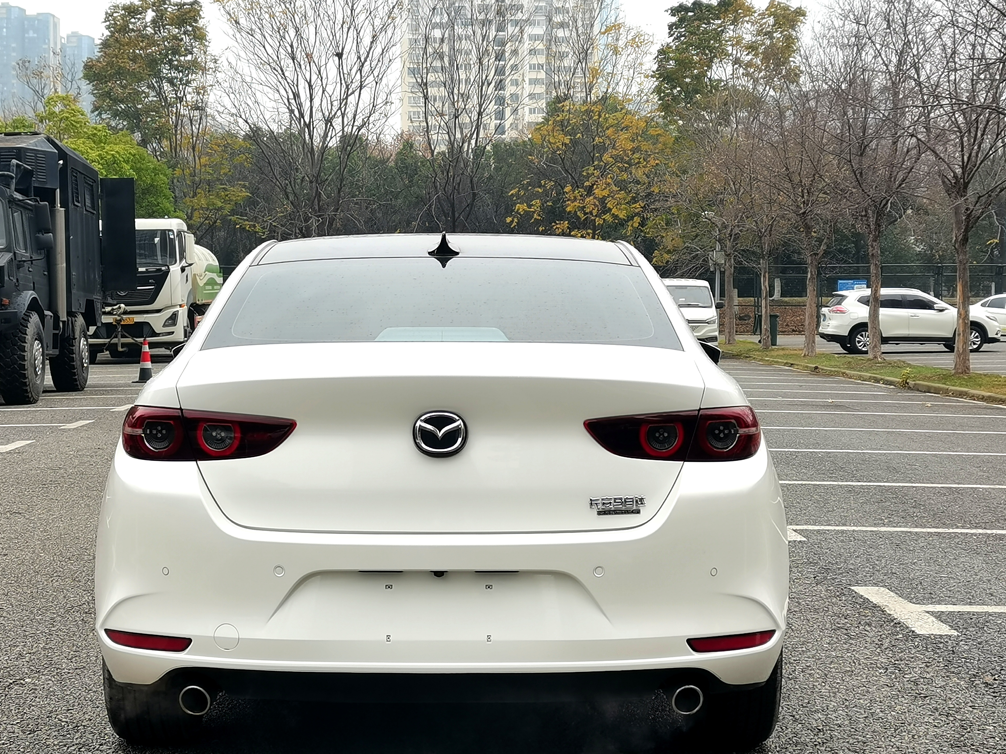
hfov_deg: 31.7
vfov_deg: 24.0
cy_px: 359
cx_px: 456
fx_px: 1773
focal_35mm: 61
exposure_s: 1/160
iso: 50
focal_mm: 5.58
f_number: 1.8
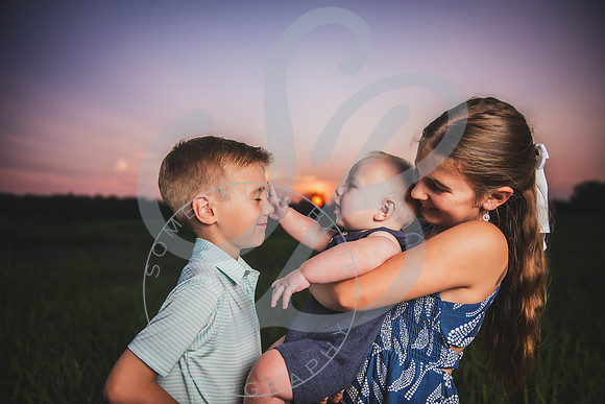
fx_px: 437
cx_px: 302
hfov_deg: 69.4
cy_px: 202
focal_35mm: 26
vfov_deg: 49.6
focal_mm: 26
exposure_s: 1/1000
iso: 200
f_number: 2.8
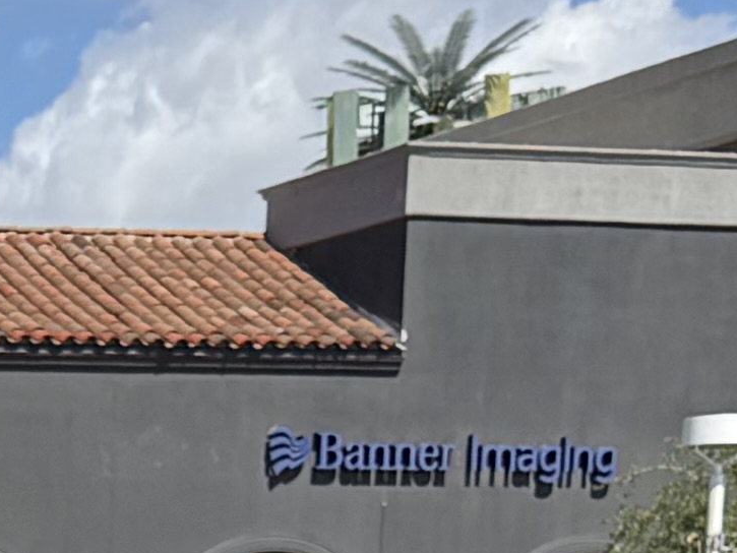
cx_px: -734
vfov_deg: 7.0
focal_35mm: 189
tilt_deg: -11.3
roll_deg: +0.2
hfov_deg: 9.7
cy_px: 1671
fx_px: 4025
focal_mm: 6.76
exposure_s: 1/5319
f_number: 1.78
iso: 80
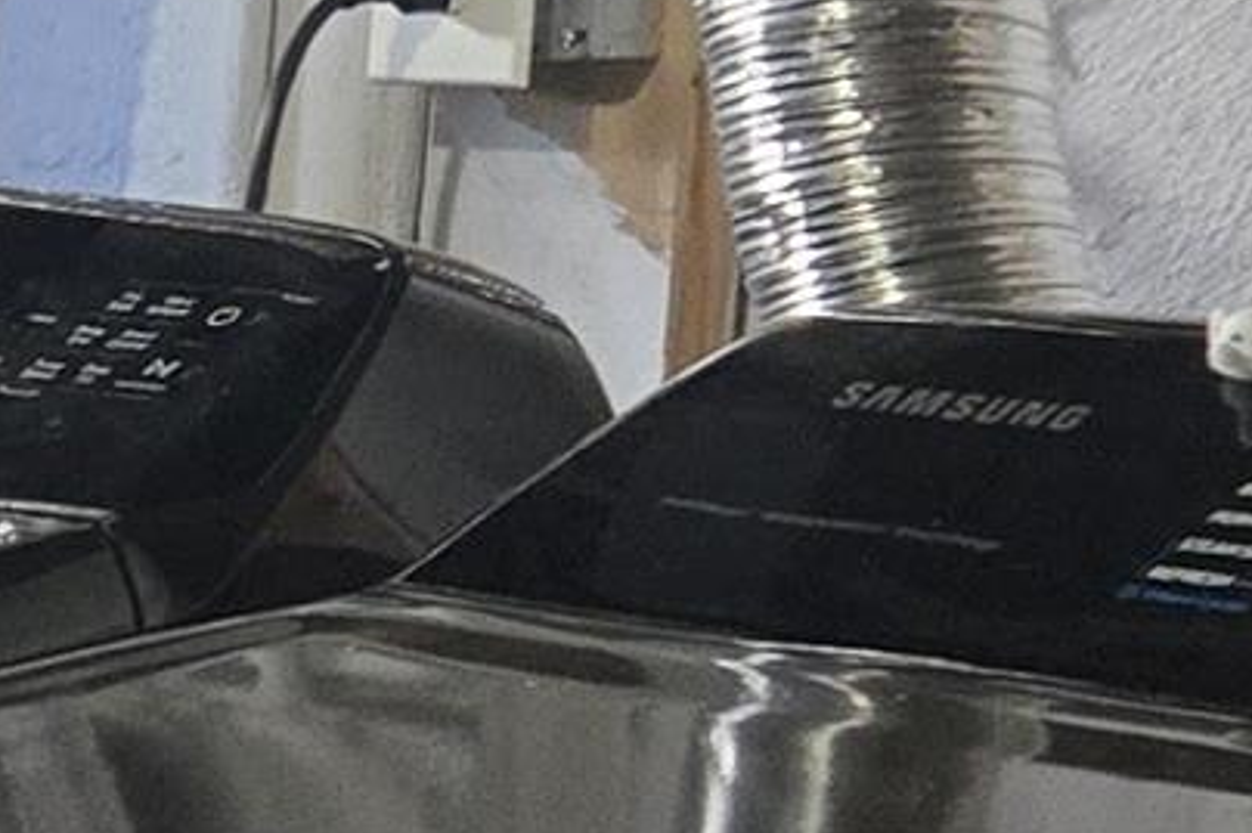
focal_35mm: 182
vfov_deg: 7.5
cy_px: 1044
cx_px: -1844
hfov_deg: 9.8
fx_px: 6327
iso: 800
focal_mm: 5.4
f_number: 1.8
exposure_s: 1/120
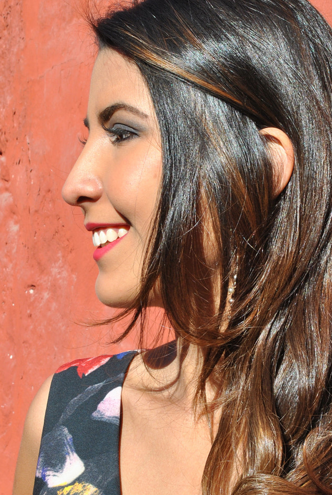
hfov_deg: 14.3
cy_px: 301
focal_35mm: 96
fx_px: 1324
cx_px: 226
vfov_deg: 21.2
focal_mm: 38
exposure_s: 1/125
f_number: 14
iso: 200
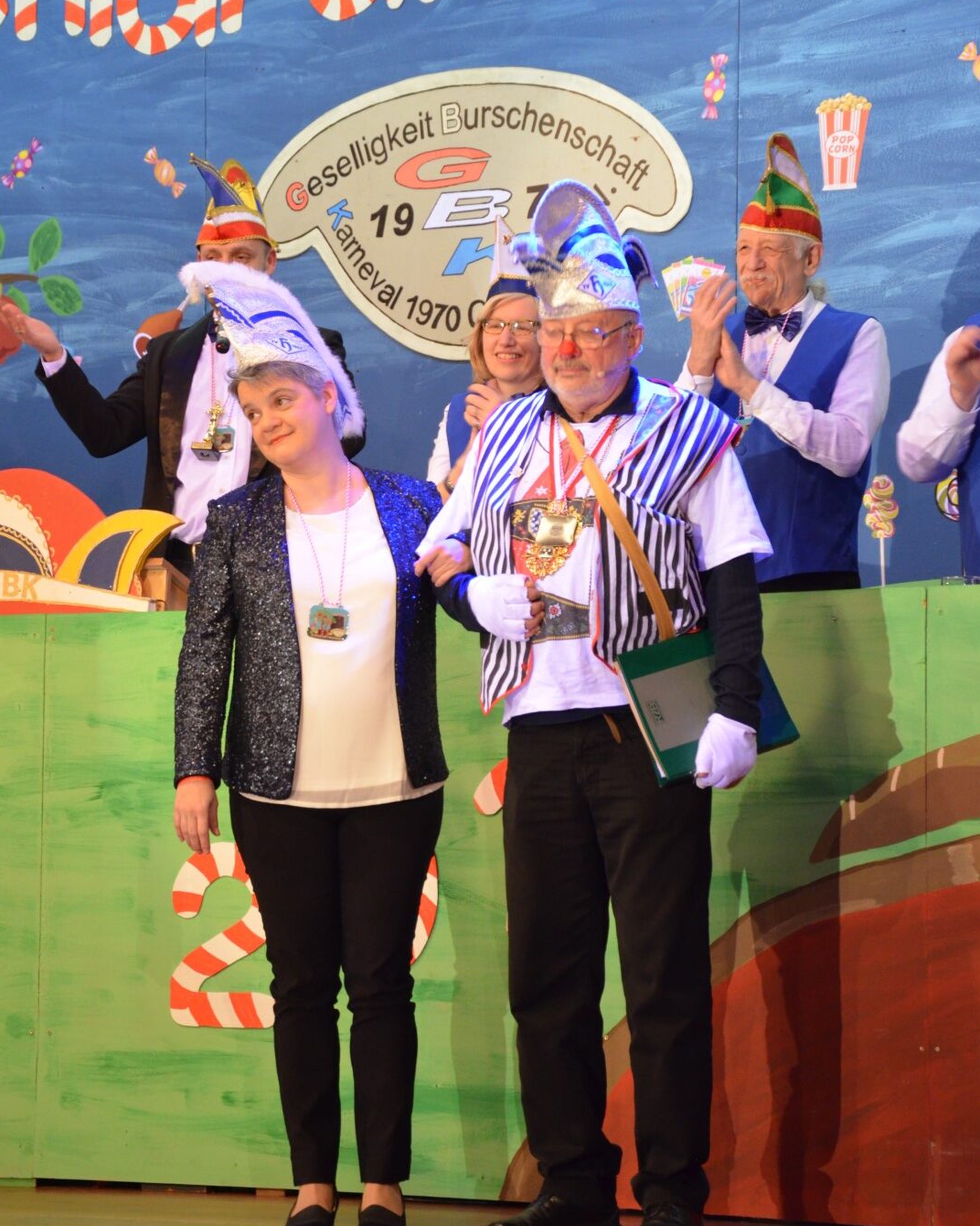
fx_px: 3843
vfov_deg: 18.1
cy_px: 647
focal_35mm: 106
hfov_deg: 14.5
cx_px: 490
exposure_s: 1/30
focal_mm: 62
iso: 2000
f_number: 5.3
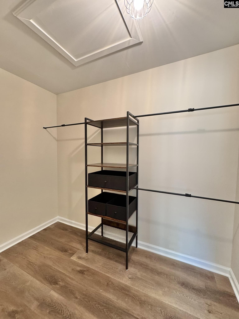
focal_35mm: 14
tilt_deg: -1.2
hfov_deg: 85.7
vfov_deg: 102.1
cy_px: 160
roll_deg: -0.3
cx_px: 120
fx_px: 129
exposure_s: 1/60
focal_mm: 2.22
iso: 250
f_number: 2.2
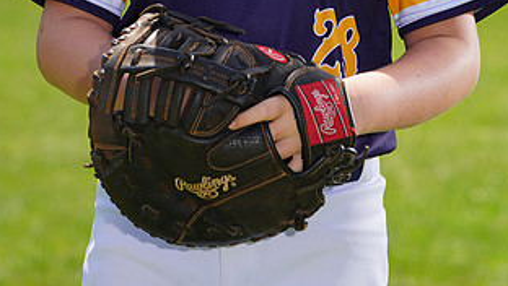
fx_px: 5486
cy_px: -110
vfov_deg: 3.0
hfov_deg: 5.3
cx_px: 232
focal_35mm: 407
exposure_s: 1/250
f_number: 8
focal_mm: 209
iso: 100
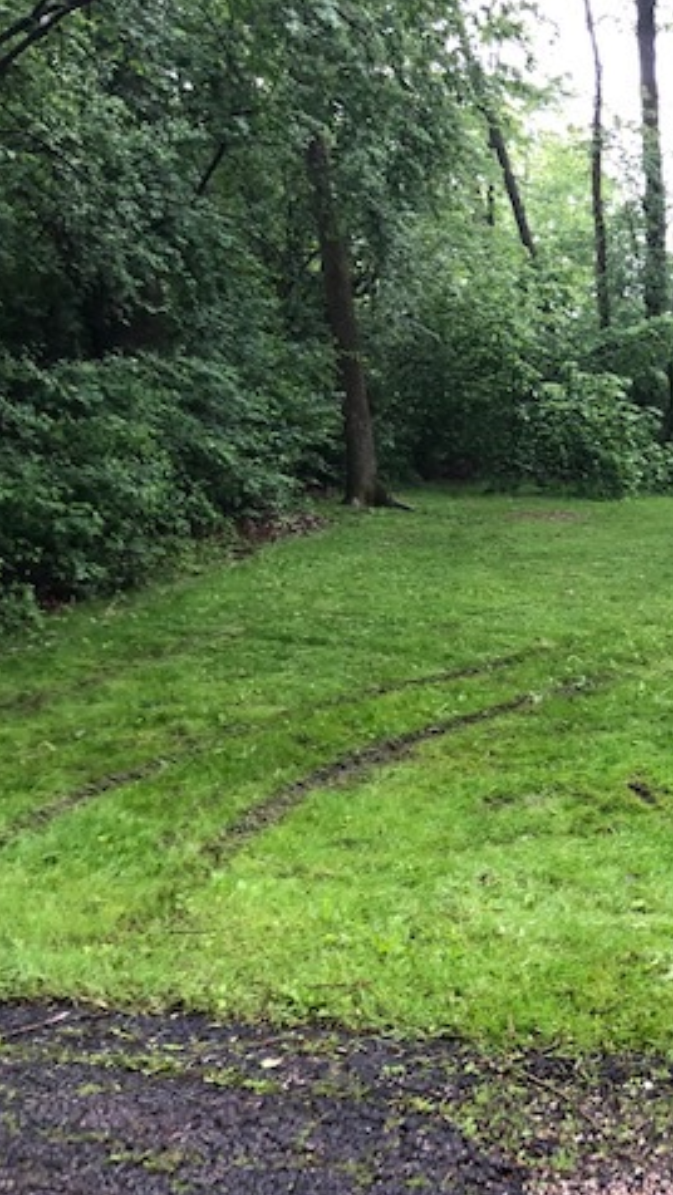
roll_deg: +0.8
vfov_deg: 49.4
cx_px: 746
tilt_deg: -7.4
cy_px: 598
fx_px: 1300
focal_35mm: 41
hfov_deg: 26.6
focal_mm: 4
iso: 40
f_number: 1.8
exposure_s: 1/30
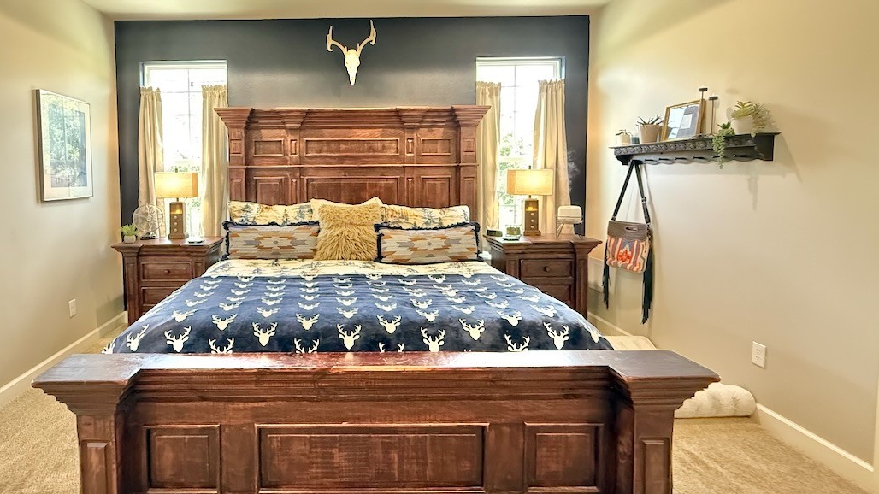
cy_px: 198
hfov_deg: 88.1
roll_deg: +0.2
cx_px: 339
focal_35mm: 19
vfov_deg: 57.9
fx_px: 443
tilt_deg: -3.1
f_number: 2.2
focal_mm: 2.22
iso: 1000
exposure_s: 1/60
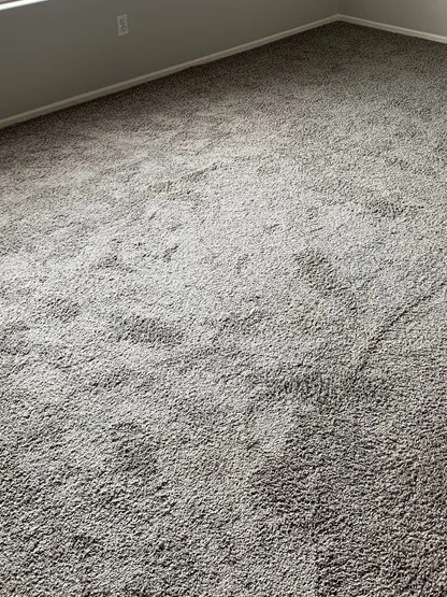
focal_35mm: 48
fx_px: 827
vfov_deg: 38.1
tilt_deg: -19.3
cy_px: 114
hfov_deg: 30.0
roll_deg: -0.6
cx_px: 308
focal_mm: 4.25
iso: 50
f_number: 1.8
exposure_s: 1/121
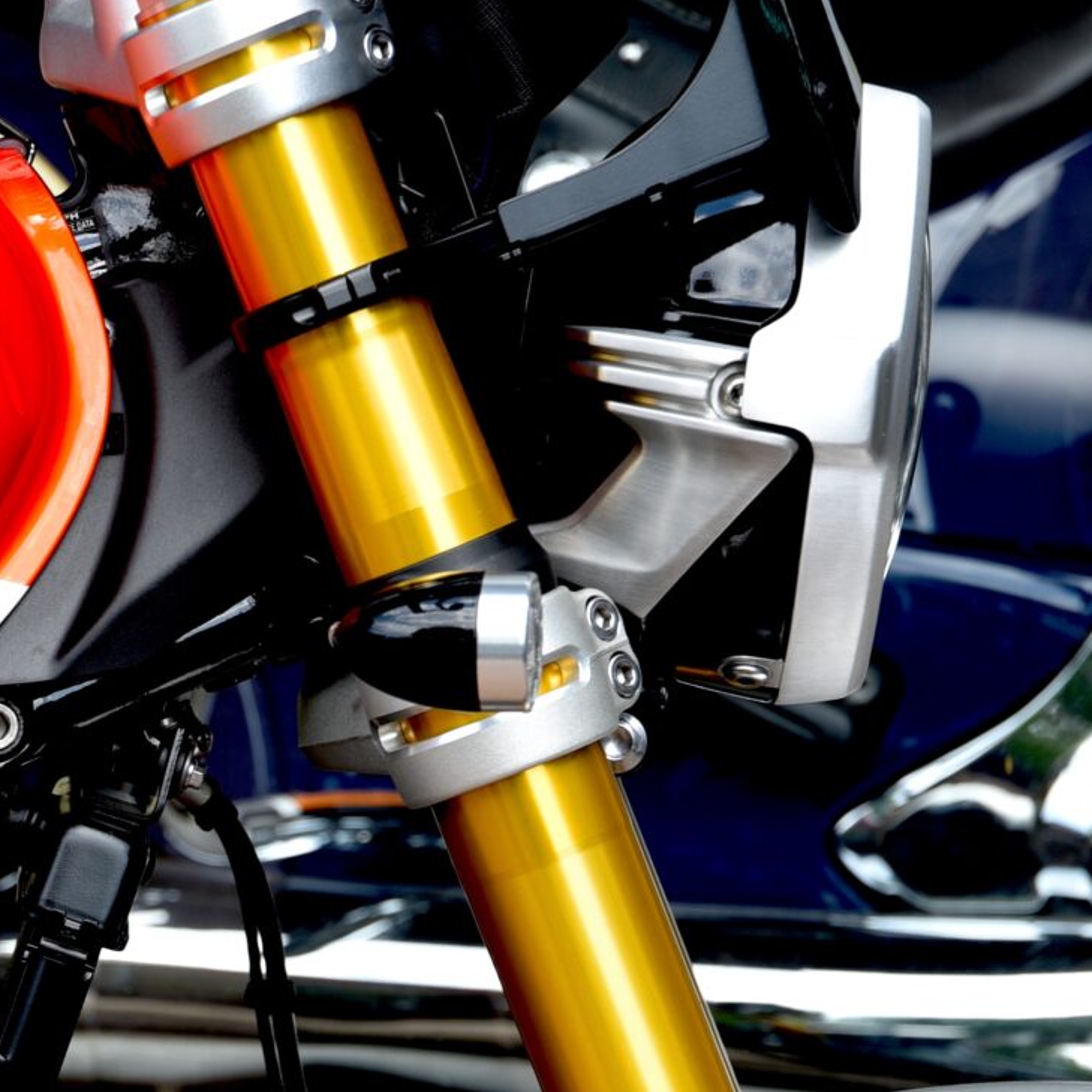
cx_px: -79
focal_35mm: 209
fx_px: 7459
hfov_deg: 8.3
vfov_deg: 8.3
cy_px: 1167
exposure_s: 1/100
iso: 100
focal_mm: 70
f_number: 5
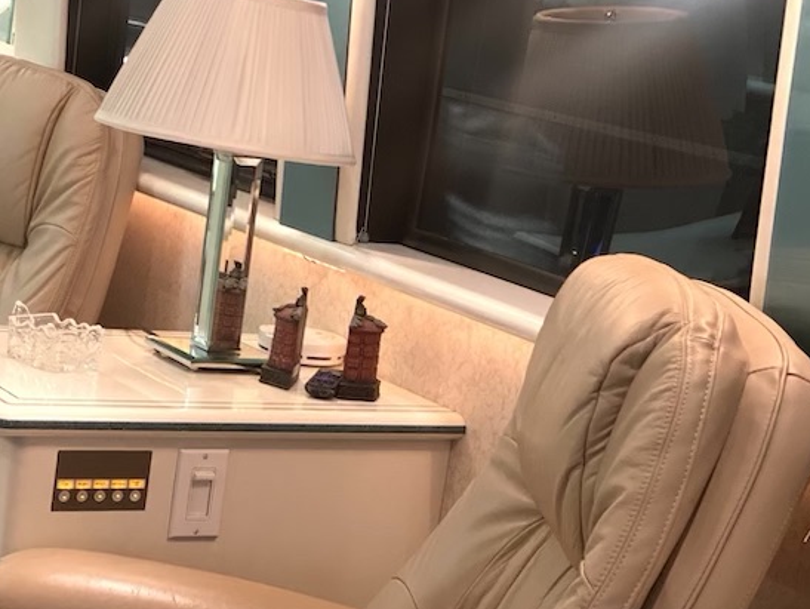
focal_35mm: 95
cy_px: 298
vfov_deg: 15.6
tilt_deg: -11.1
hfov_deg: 20.4
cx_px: 184
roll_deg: -8.2
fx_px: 2224
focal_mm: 6
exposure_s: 1/40
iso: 250
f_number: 2
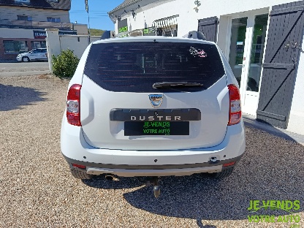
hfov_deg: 71.6
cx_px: 152
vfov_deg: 56.8
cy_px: 114
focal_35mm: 24
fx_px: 211
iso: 53
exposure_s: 1/594
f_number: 1.7
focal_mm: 5.24
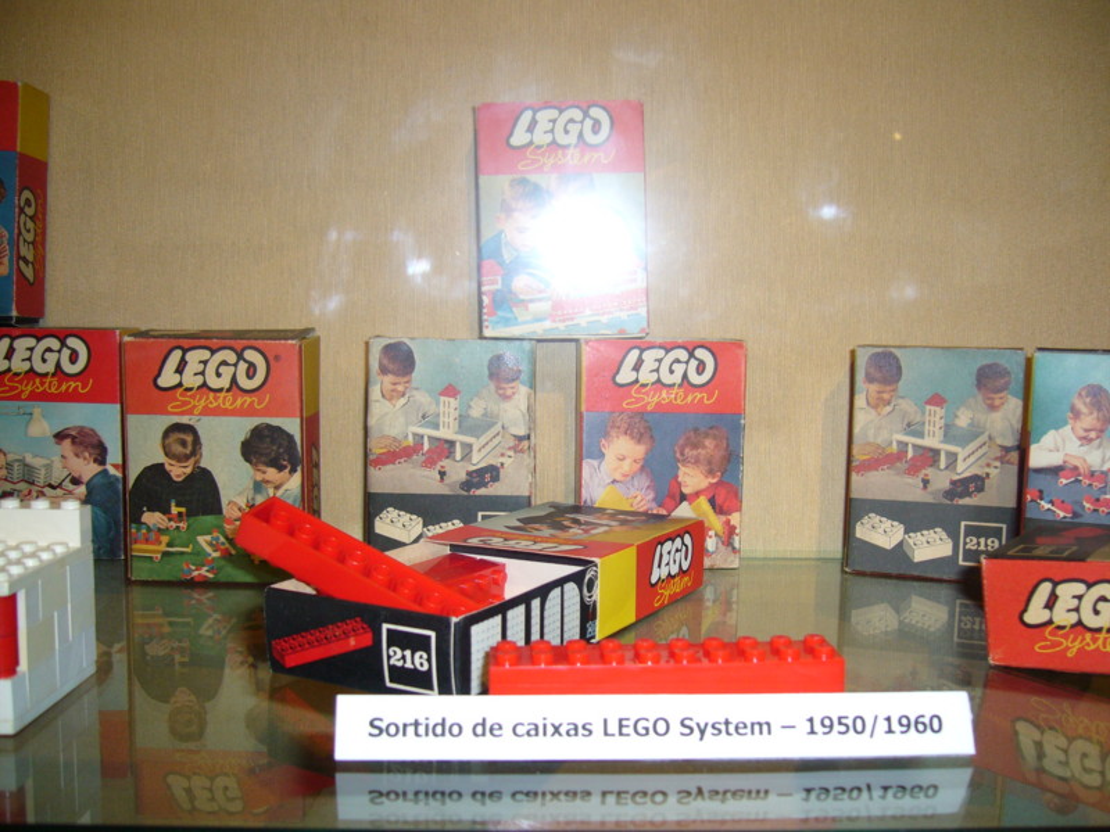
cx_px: 555
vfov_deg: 40.7
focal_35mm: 35
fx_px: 1122
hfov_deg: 52.6
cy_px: 416
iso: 100
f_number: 2.8
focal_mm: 5.8
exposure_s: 1/30
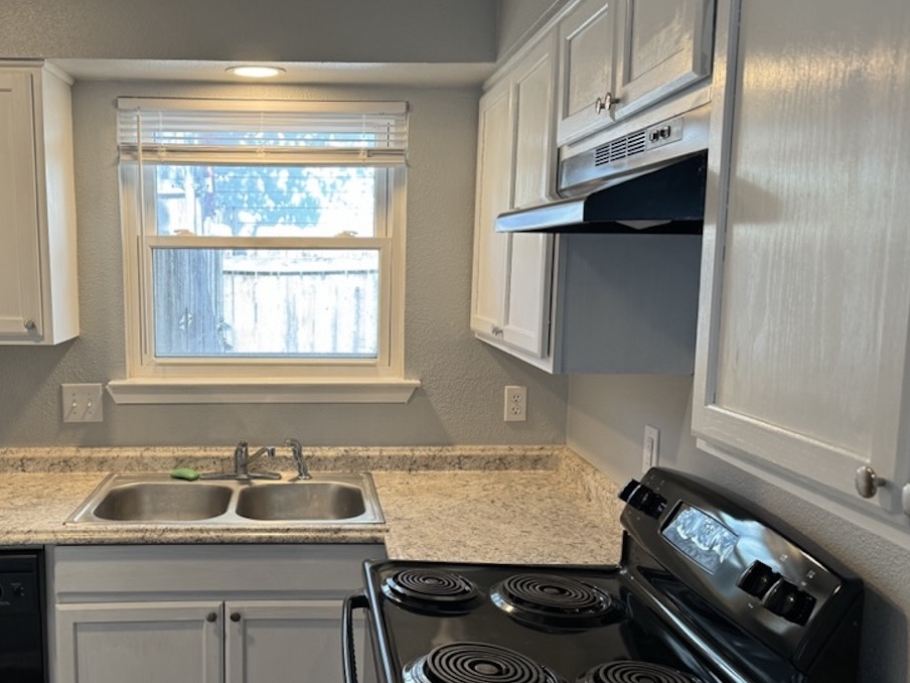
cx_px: 328
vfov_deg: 41.7
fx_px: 894
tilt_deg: -8.5
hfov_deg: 53.2
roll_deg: -0.2
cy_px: 384
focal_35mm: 34
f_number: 1.78
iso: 125
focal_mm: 6.86
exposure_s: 1/120
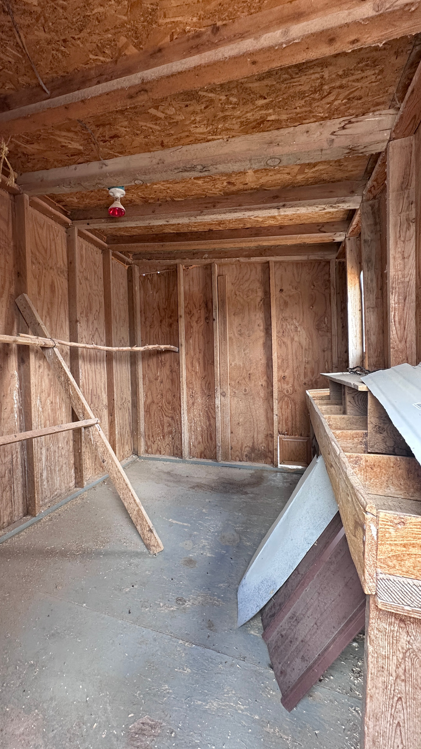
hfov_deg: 66.0
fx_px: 317
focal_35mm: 16
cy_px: 378
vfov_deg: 99.4
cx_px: 155
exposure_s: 1/99
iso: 200
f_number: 2.2
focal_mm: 2.22
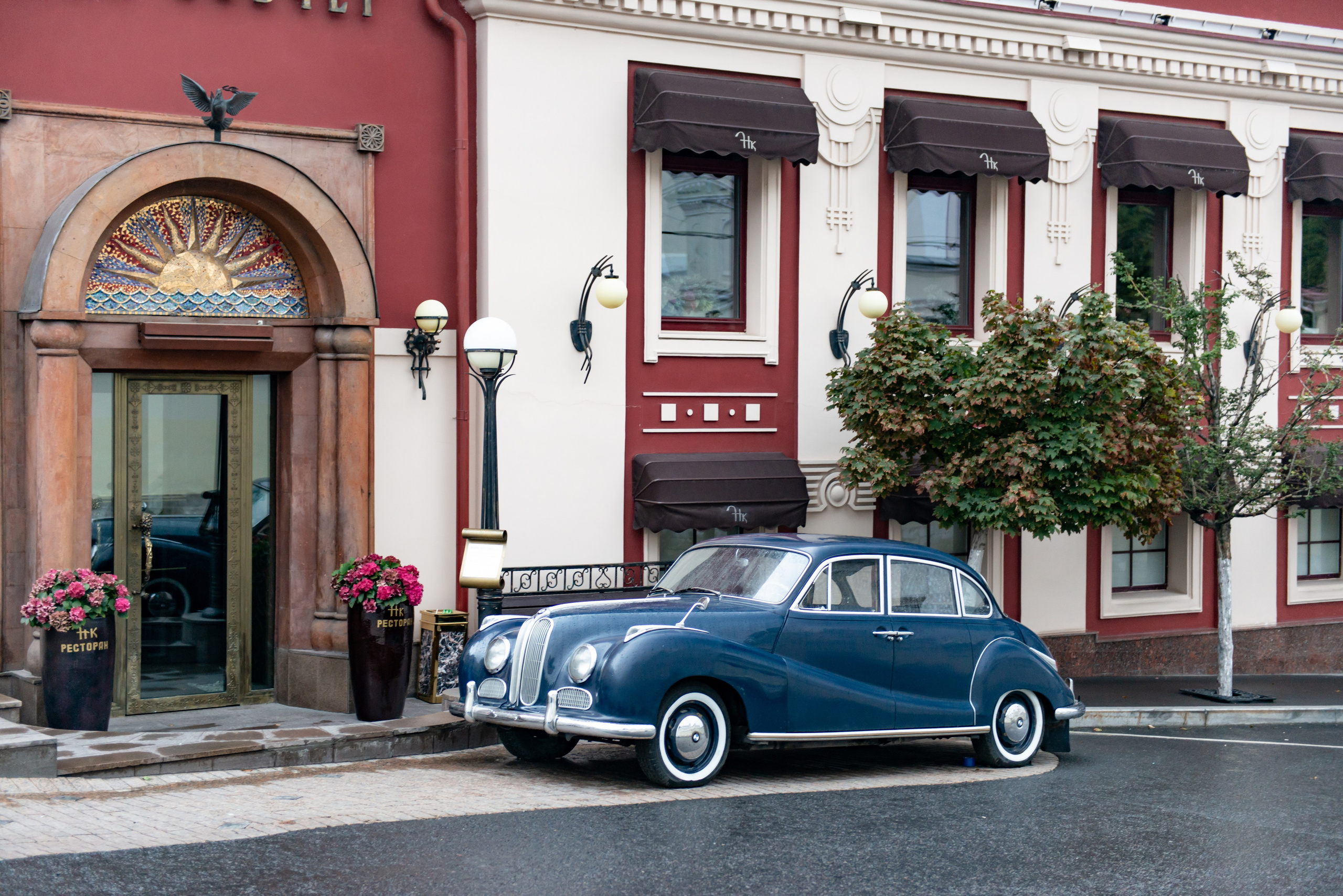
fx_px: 2053
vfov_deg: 24.6
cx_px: 672
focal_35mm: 55
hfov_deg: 36.2
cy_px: 448
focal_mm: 55
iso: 1000
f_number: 2.8
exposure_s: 1/100
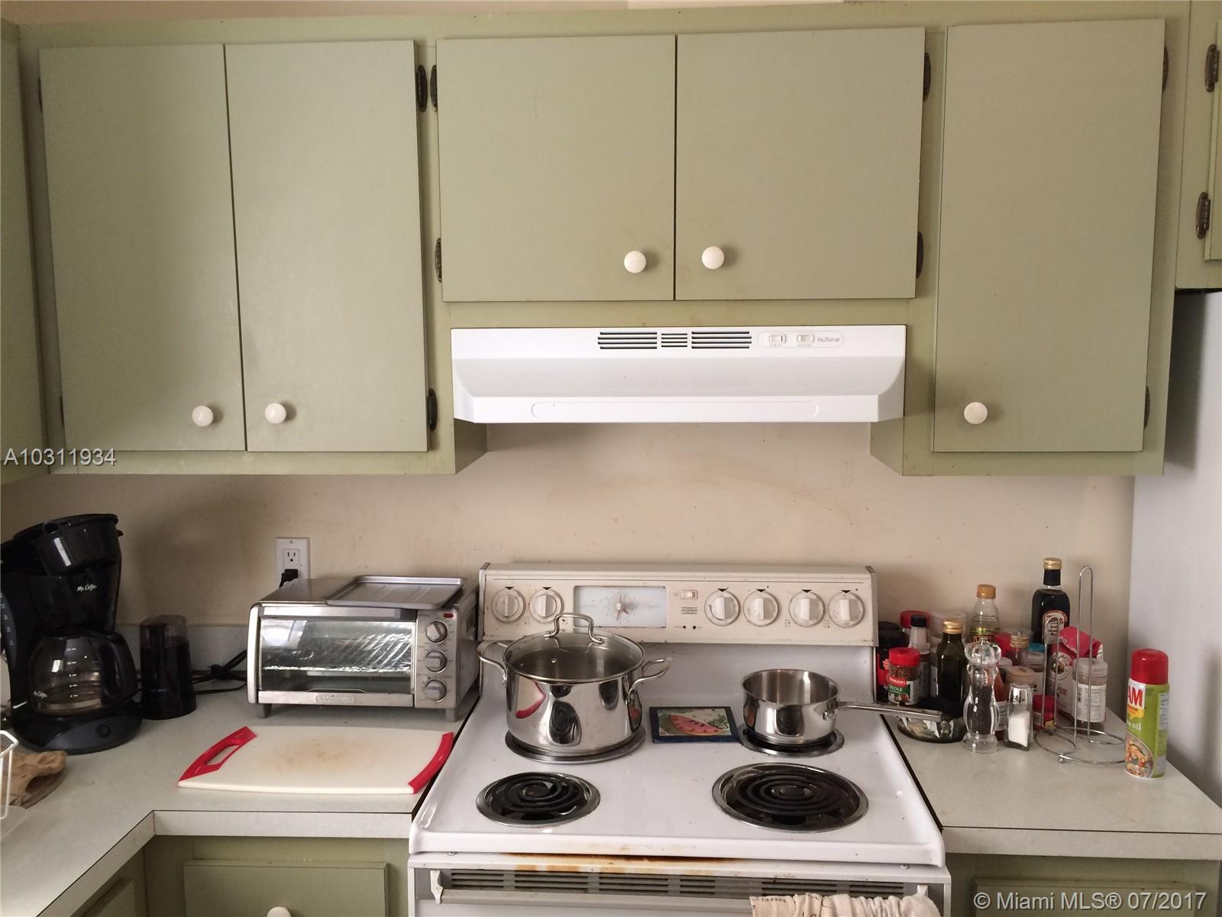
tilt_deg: -8.0
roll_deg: +0.1
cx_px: 611
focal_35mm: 29
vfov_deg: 48.2
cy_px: 458
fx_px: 1024
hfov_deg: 61.7
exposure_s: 1/30
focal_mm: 4.15
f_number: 2.2
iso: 80
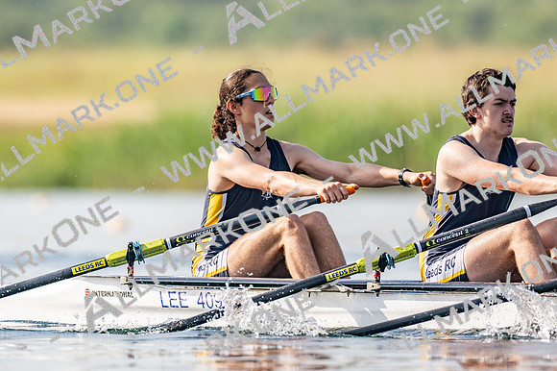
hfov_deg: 2.3
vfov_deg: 1.5
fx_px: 13917
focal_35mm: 900
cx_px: 278
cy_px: 186
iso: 280
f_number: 5
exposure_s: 1/2500
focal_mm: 600
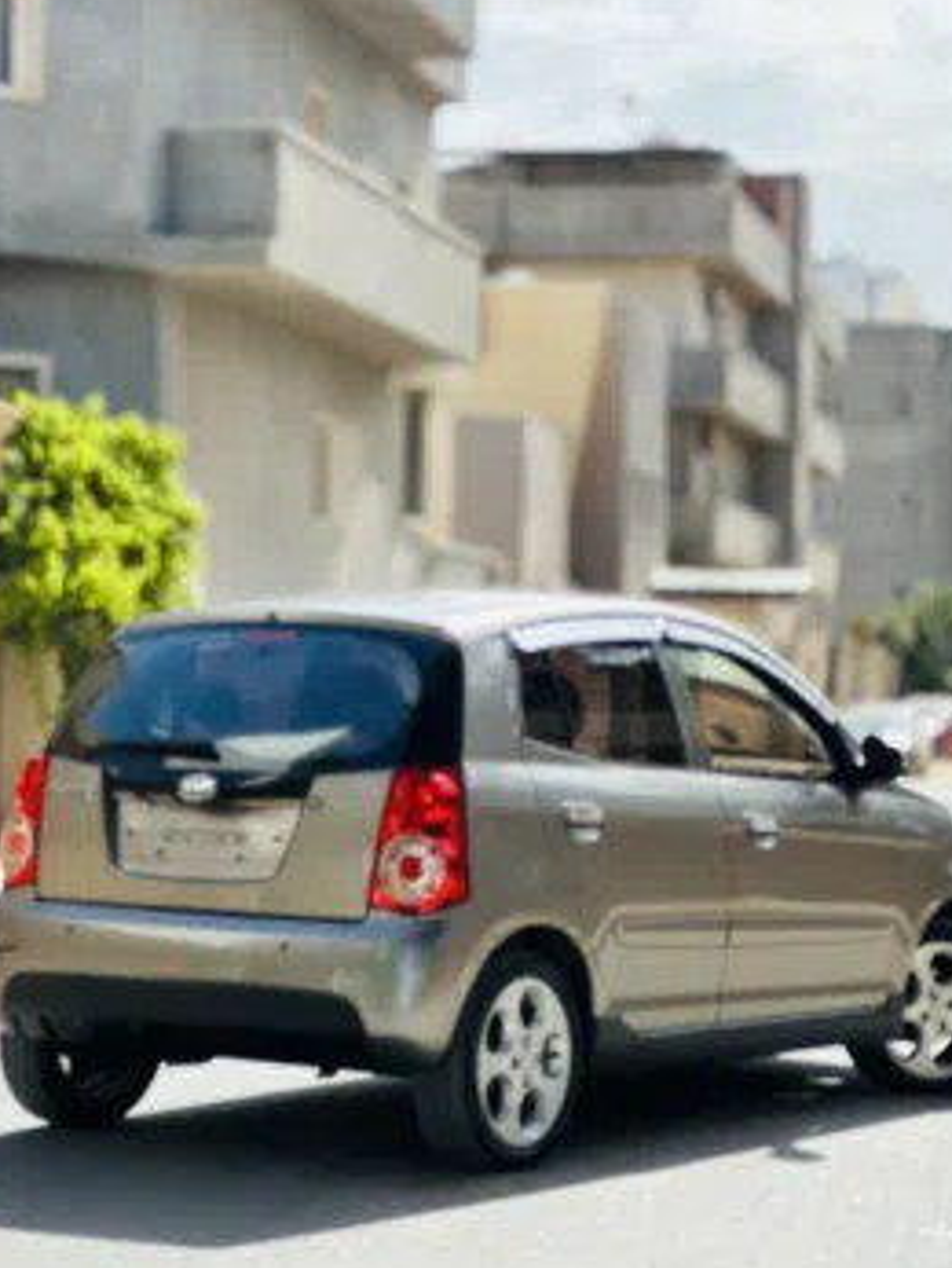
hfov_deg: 16.6
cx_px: 472
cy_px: 586
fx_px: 3260
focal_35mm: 89
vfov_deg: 22.0
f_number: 2.8
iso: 32
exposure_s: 1/265
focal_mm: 9
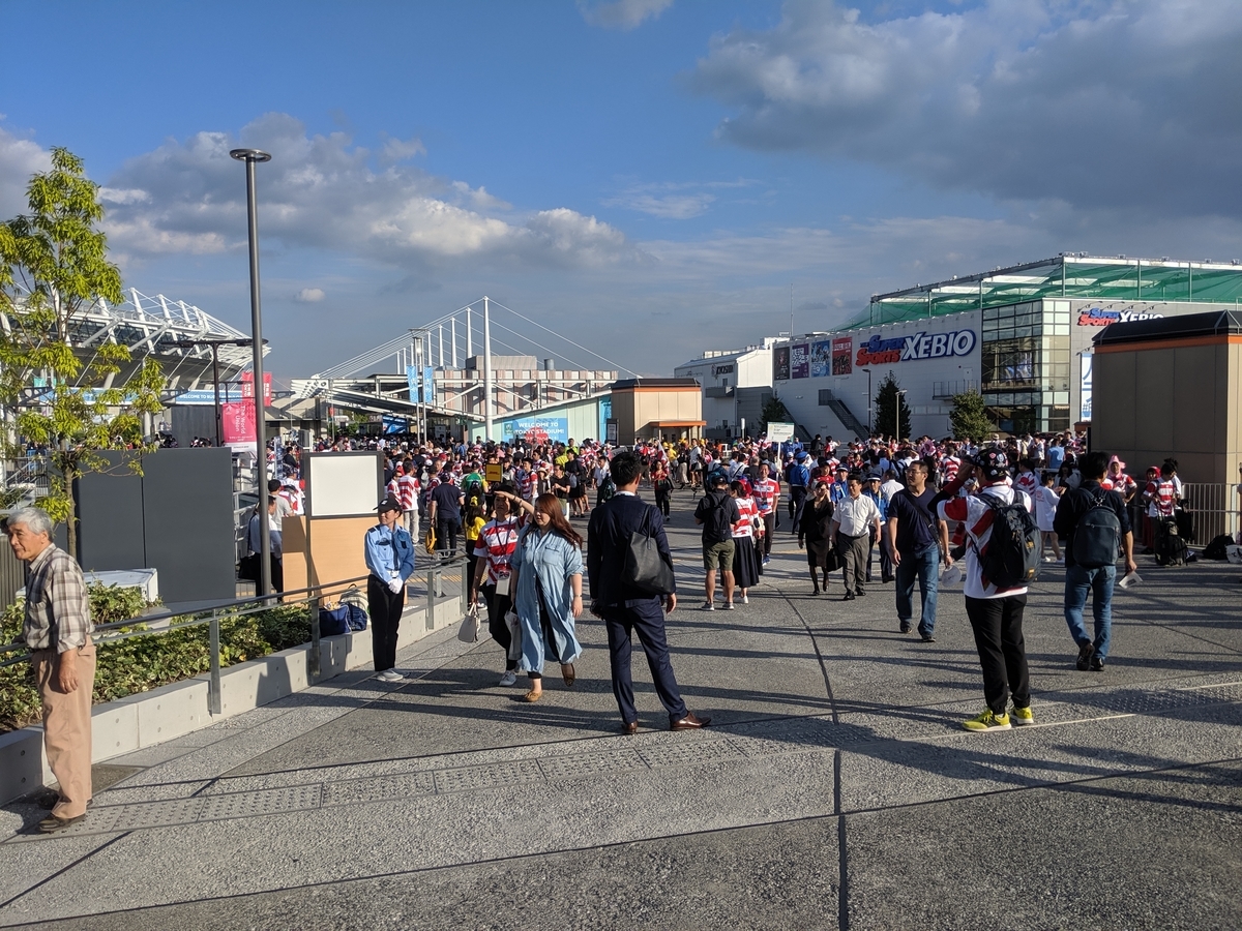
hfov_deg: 65.3
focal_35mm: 27
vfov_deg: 51.4
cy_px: 466
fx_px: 969
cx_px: 621
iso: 61
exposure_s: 1/3356
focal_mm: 4.44
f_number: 1.8
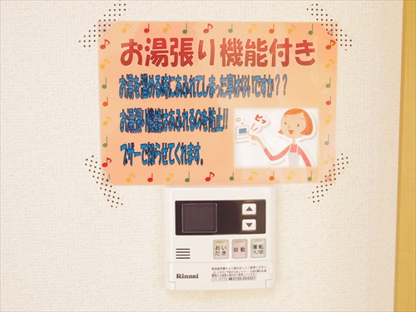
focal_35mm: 44
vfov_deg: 32.9
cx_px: 208
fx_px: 529
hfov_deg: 42.9
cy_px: 156
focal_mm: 9.5
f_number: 3.5
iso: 640
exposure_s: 1/60
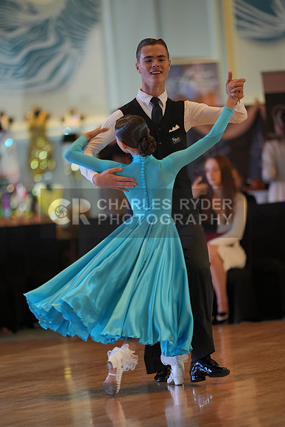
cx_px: 142
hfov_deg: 6.9
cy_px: 214
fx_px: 2373
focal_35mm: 200
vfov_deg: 10.3
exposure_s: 1/400
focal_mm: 200
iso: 1000
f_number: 2.8
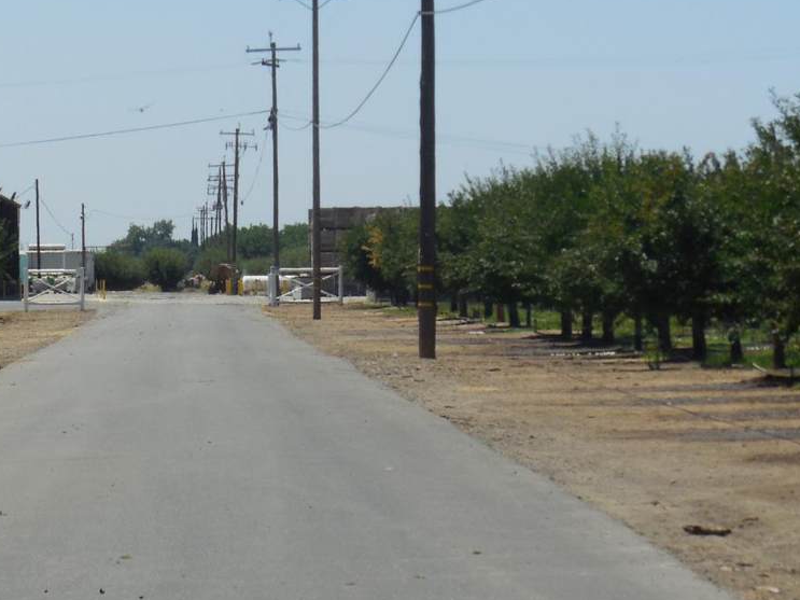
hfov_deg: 9.1
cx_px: 141
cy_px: 364
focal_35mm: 217
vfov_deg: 6.8
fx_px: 5014
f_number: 5
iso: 125
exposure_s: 1/1000
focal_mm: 22.4
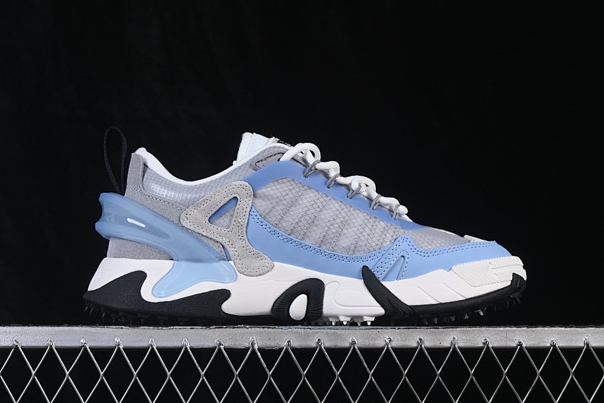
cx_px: 302
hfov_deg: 27.0
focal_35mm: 75
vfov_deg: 18.2
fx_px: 1258
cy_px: 202
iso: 160
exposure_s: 1/80
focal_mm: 50
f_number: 8
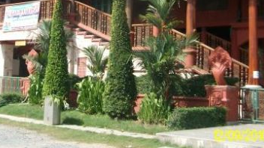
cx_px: 80
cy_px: 1
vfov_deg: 17.3
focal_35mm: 68
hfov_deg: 30.7
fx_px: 476
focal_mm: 5.8
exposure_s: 1/130
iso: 80
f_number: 7.2
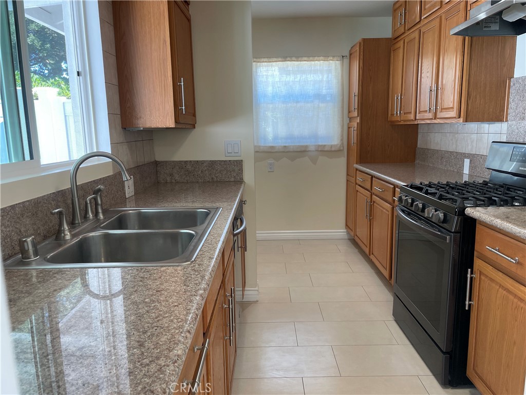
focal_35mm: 26
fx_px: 395
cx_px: 263
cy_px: 198
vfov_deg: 53.1
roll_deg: +1.0
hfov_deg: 67.3
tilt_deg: -10.1
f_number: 1.6
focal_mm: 4.2
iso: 80
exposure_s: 1/120
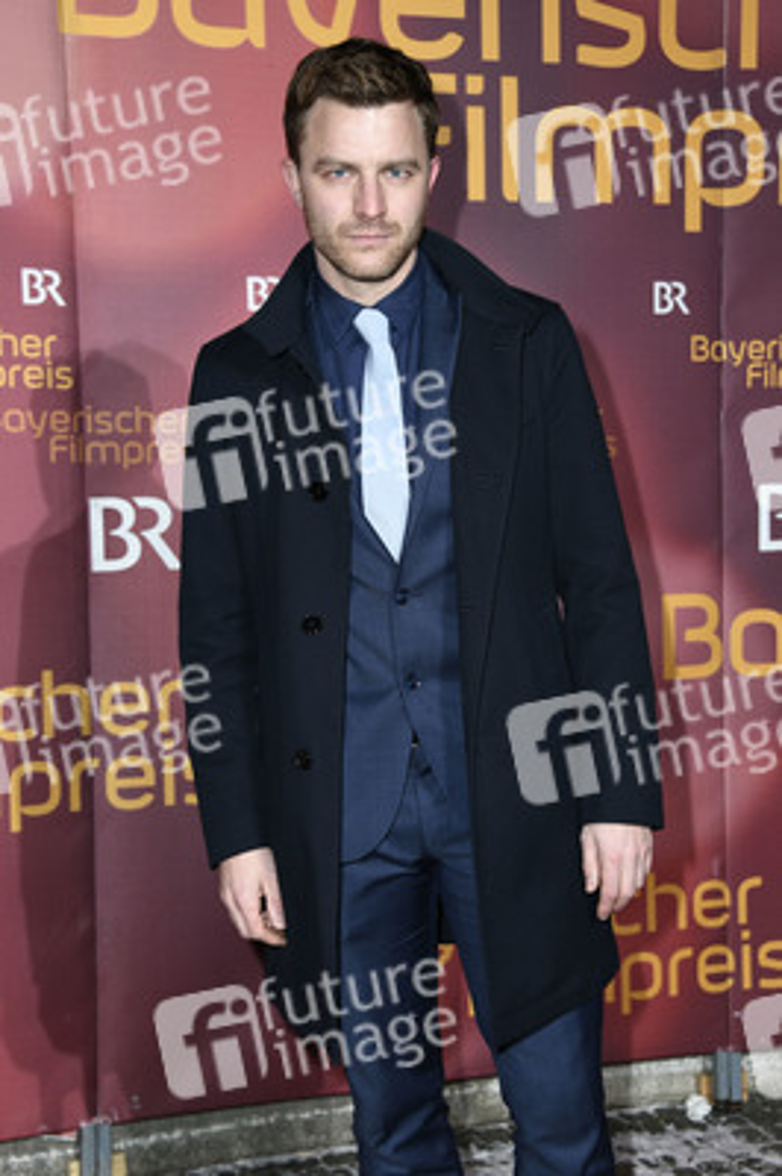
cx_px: 391
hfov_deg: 23.3
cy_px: 588
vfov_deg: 34.5
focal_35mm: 58
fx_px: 1893
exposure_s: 1/160
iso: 500
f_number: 6.3
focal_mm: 58
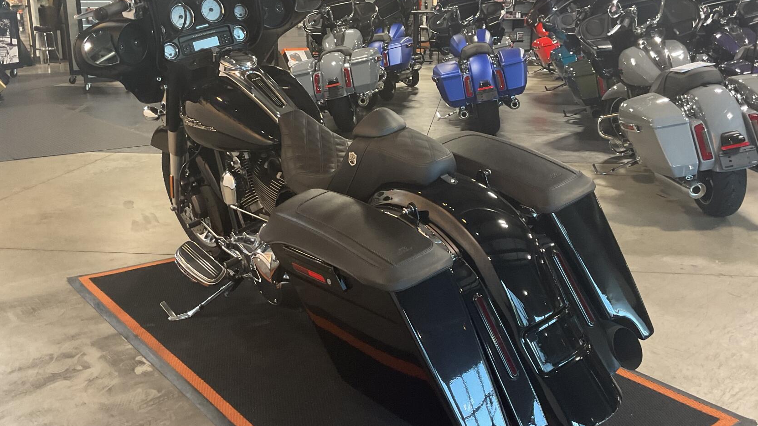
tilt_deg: -16.0
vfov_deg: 31.2
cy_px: 205
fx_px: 764
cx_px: 389
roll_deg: +0.1
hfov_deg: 52.8
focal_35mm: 38
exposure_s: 1/50
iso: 100
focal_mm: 3
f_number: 1.8
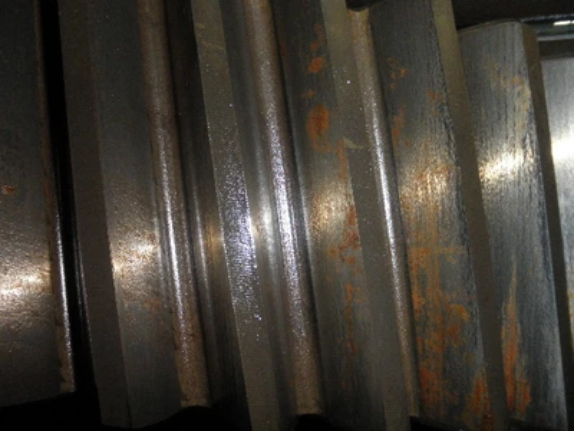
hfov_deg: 63.4
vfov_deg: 49.7
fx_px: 464
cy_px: 216
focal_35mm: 28
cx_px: 287
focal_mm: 5
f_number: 8.5
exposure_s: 1/30
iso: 200
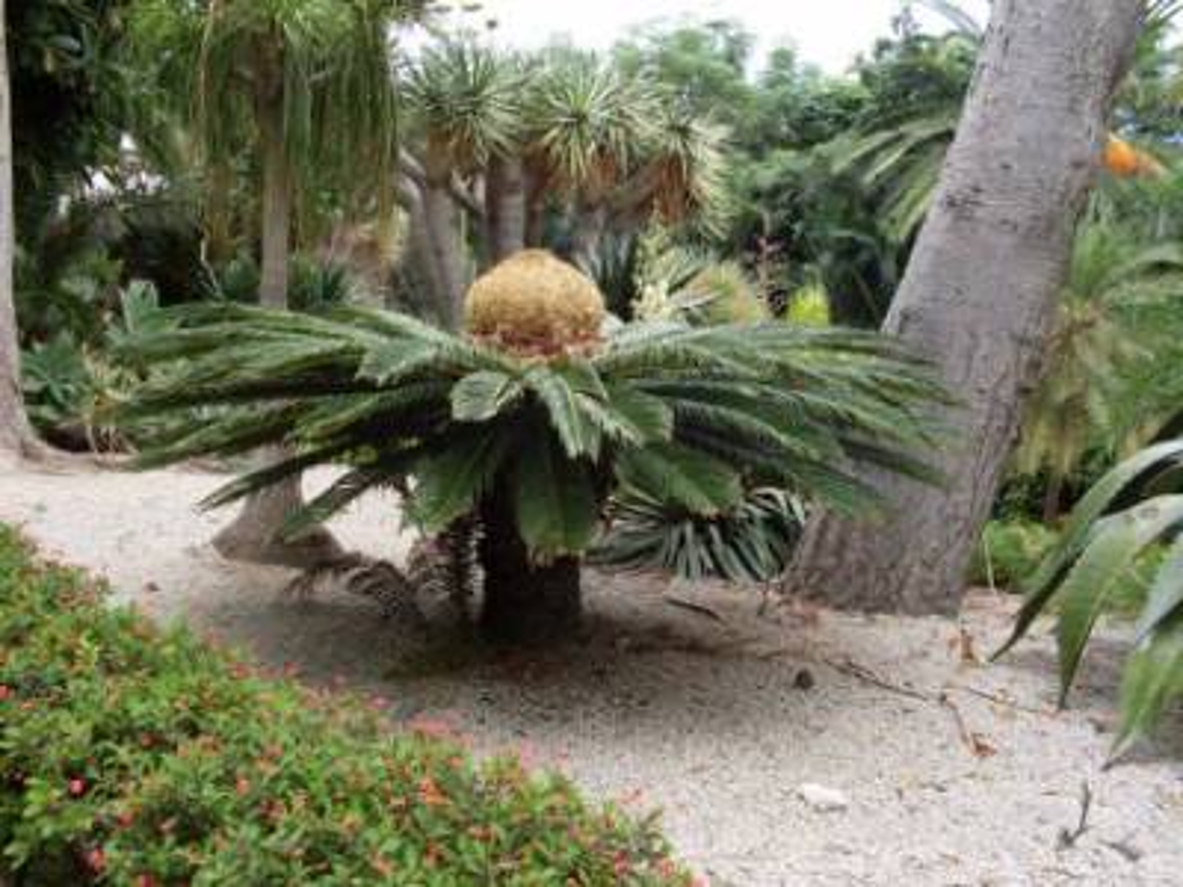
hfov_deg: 49.0
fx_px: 1299
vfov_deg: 37.7
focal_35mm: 38
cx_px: 592
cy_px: 444
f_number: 2.8
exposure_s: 1/350
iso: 80
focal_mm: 6.3
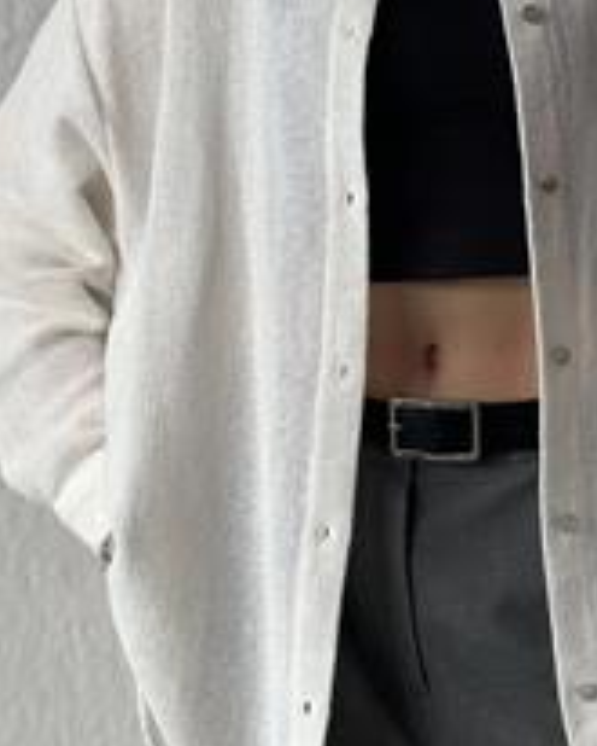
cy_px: 420
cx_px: 460
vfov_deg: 19.7
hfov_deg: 15.8
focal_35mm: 97
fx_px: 2141
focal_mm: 6.86
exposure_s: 1/115
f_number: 1.78
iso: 125
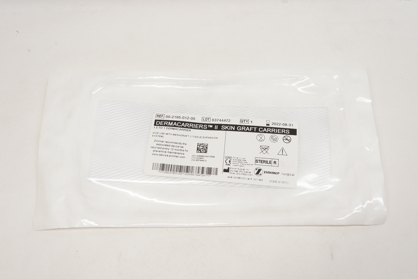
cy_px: 142
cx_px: 206
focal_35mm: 39
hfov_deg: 50.1
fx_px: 447
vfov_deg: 34.6
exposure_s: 1/60
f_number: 7.1
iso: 400
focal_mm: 25
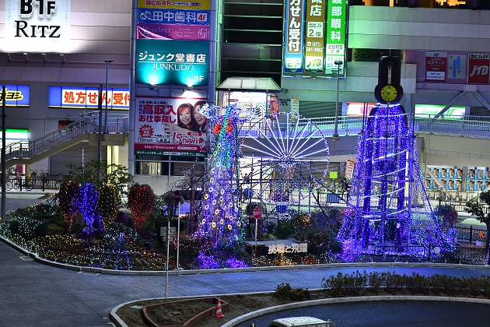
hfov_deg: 27.0
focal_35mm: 75
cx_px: 245
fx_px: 1021
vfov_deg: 18.2
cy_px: 164
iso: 800
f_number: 3.5
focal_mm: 50
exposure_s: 1/100
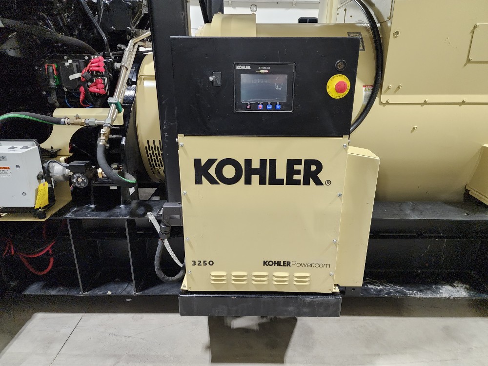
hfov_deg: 73.9
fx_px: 324
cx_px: 244
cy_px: 183
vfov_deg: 58.9
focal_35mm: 23
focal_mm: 6.4
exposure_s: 1/120
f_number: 1.8
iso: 640
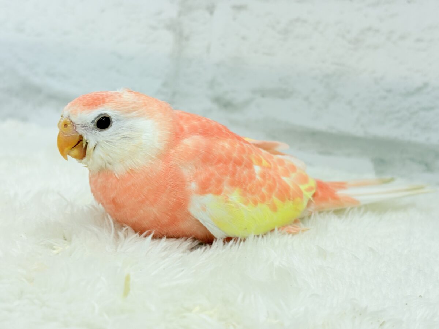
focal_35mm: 52
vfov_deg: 28.0
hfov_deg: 36.8
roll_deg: -3.9
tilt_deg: -12.6
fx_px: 659
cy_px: 164
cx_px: 220
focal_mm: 5.96
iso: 64
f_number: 1.6
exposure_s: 1/100
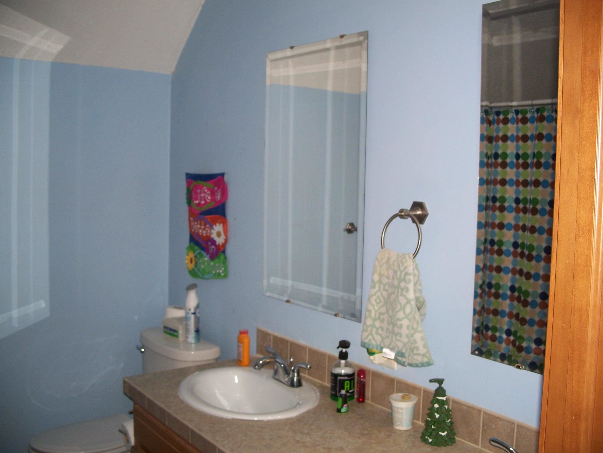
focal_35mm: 37
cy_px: 226
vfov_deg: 38.7
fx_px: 645
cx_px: 302
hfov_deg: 50.1
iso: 125
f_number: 2.8
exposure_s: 1/60
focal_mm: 7.8
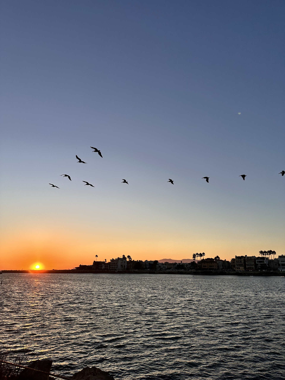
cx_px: 142
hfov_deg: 56.8
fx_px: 263
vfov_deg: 71.6
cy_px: 190
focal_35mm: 24
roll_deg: -0.6
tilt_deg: +17.4
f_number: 1.78
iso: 80
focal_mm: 6.86
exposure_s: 1/1751
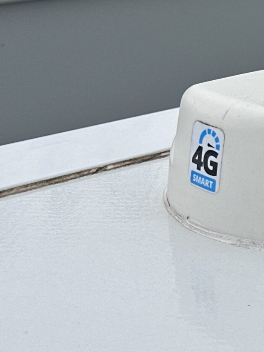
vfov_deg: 16.5
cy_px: 43
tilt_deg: -11.6
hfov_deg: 12.1
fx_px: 1200
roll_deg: -1.2
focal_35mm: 118
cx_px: 374
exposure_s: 1/5000
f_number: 1.78
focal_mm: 6.86
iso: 64
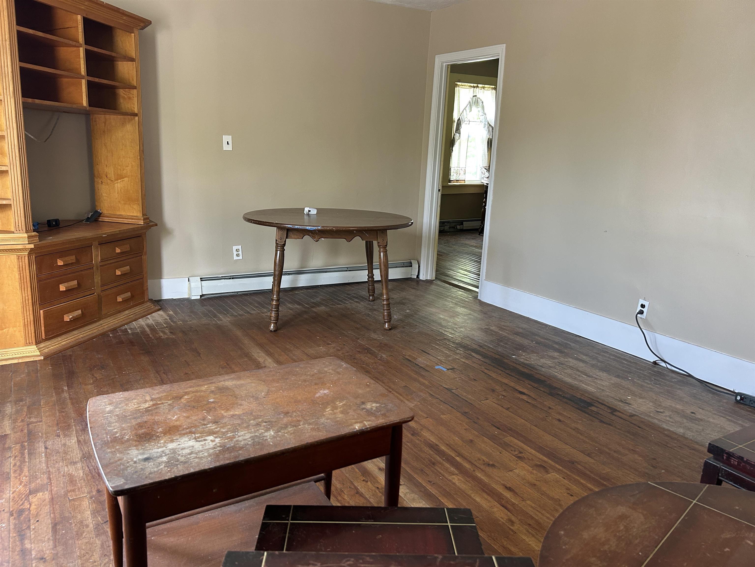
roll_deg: -2.1
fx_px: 567
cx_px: 378
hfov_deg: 67.3
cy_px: 284
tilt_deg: -14.0
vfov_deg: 53.1
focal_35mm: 26
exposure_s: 1/61
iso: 125
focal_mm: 5.7
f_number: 1.5
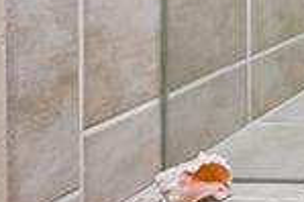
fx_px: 506
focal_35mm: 60
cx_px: 624
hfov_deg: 18.6
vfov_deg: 19.1
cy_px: -120
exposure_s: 1/6
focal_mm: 14
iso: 400
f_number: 10
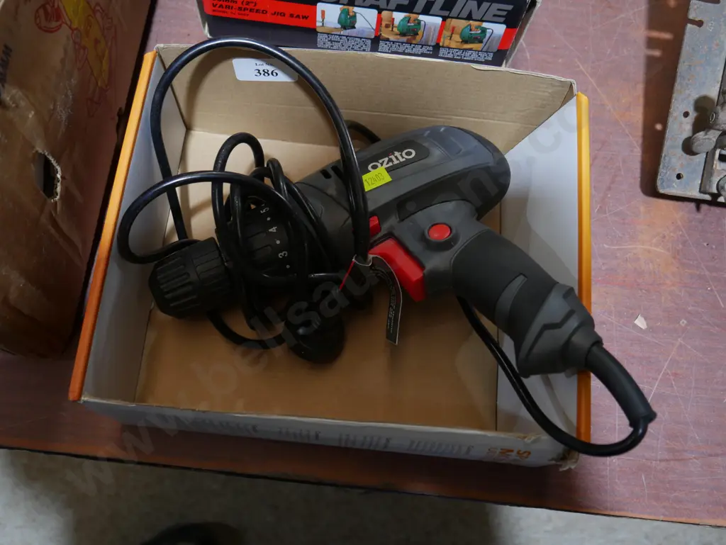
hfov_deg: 53.9
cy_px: 272
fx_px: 713
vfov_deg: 41.8
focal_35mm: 34
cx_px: 363
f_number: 4
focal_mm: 17
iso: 400
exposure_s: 1/60
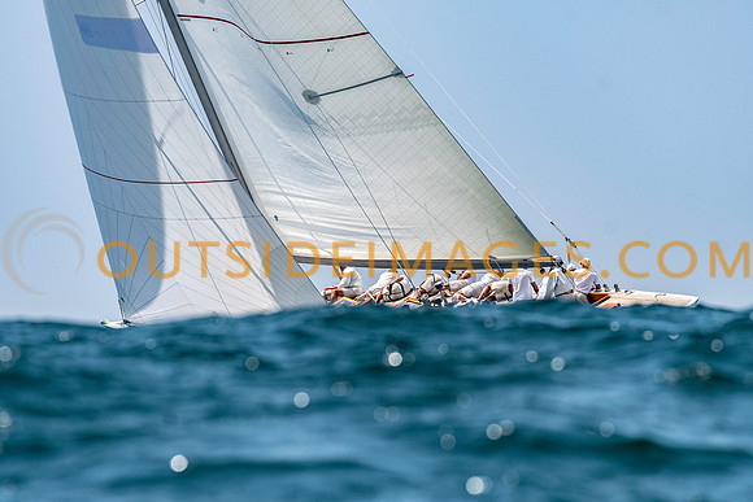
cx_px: 376
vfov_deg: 3.1
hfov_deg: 4.6
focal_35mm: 450
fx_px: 9414
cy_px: 251
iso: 320
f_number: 5.6
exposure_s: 1/2500
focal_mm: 300
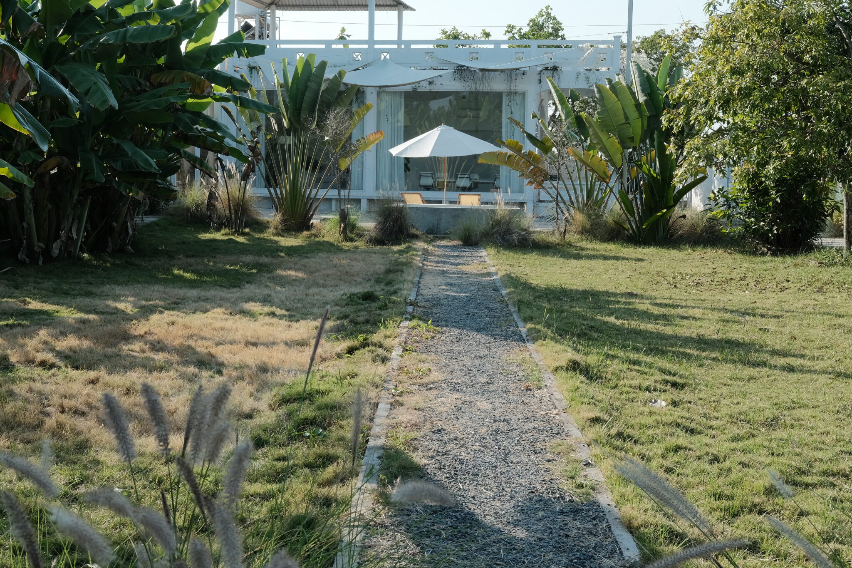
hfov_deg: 37.5
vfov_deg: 25.5
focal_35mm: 53
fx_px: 1254
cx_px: 426
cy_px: 284
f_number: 13
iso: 320
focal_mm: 35
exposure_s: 1/85
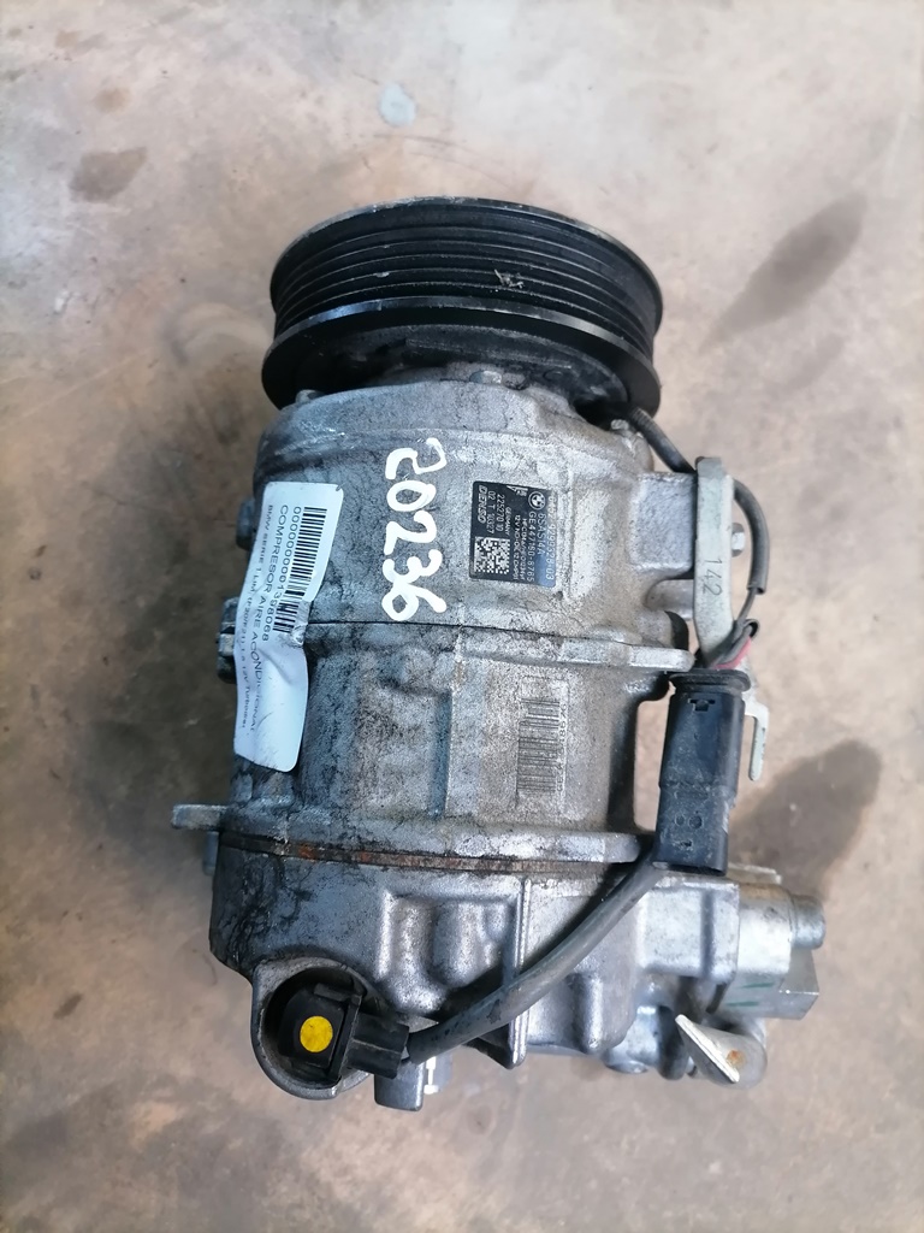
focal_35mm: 27
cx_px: 462
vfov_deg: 65.3
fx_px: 961
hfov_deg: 51.4
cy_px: 616
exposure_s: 1/33.3
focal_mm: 5.4
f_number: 1.8
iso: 100
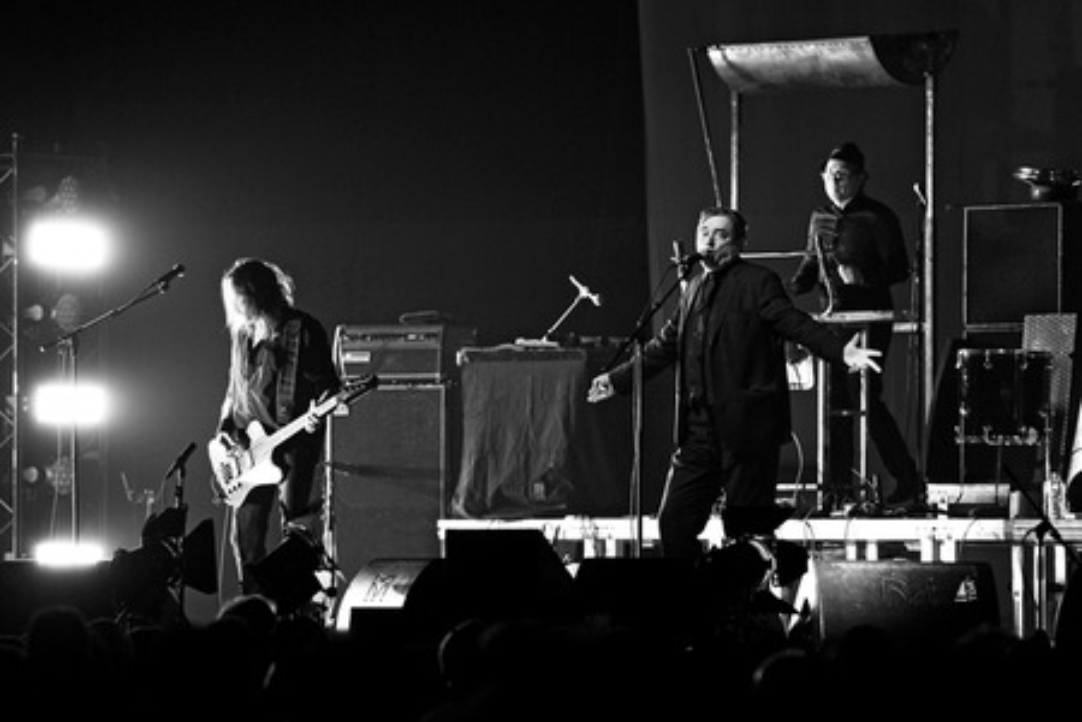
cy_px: 361
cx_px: 541
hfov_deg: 10.3
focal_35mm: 200
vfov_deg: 6.9
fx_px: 6011
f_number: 2.8
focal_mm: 200
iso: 720
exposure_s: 1/320
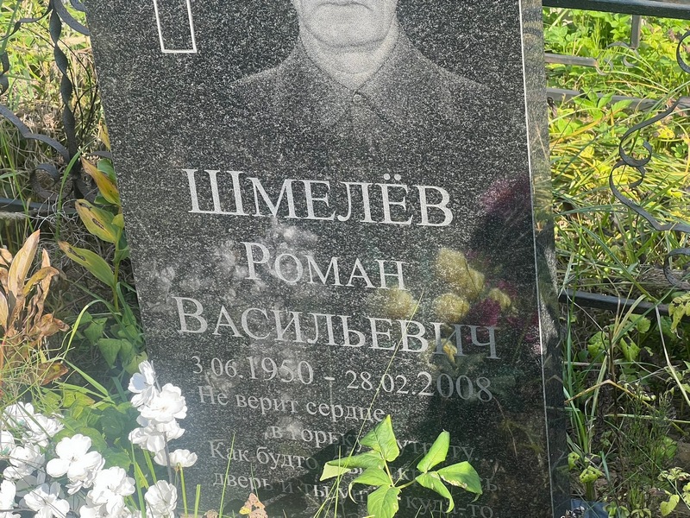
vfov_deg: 19.1
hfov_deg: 25.3
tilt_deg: -27.5
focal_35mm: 77
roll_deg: +8.3
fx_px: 1535
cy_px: 259
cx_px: 345
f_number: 2.8
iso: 25
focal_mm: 9
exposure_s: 1/123
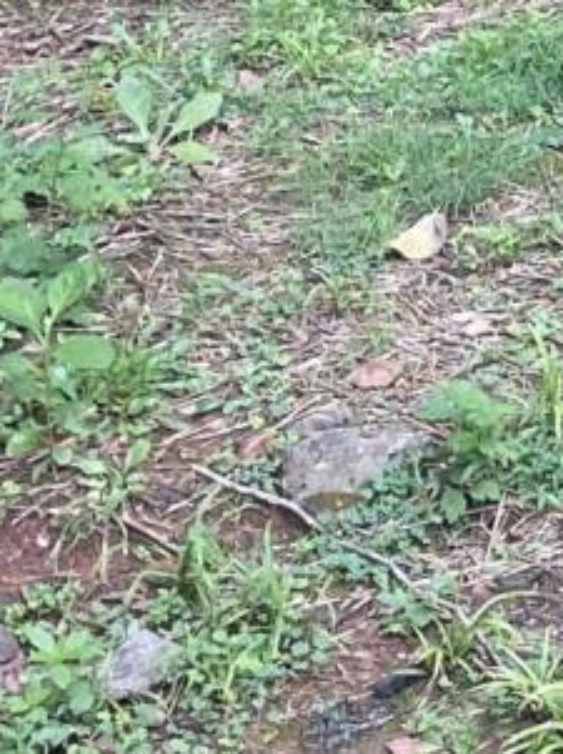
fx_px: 3760
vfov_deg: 11.3
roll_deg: -5.8
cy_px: -58
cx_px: 1539
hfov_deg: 7.7
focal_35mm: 173
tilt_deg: -16.5
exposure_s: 1/121
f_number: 1.6
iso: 40
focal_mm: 4.2
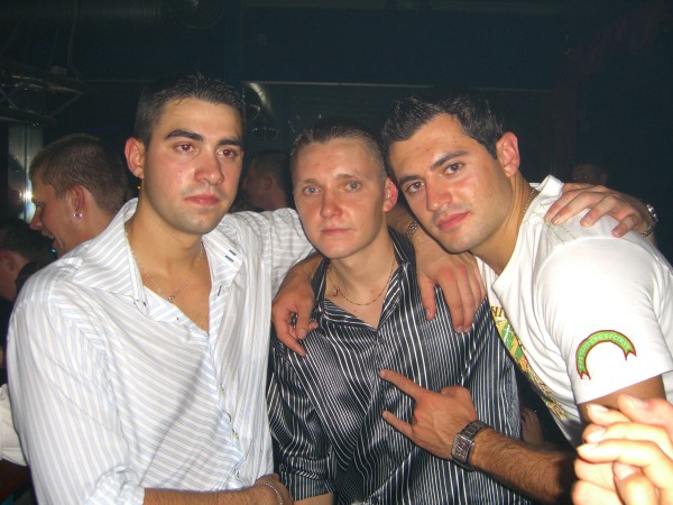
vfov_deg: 37.7
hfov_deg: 49.0
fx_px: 739
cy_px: 252
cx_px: 336
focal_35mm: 38
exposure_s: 1/60
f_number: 2.8
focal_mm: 7.9
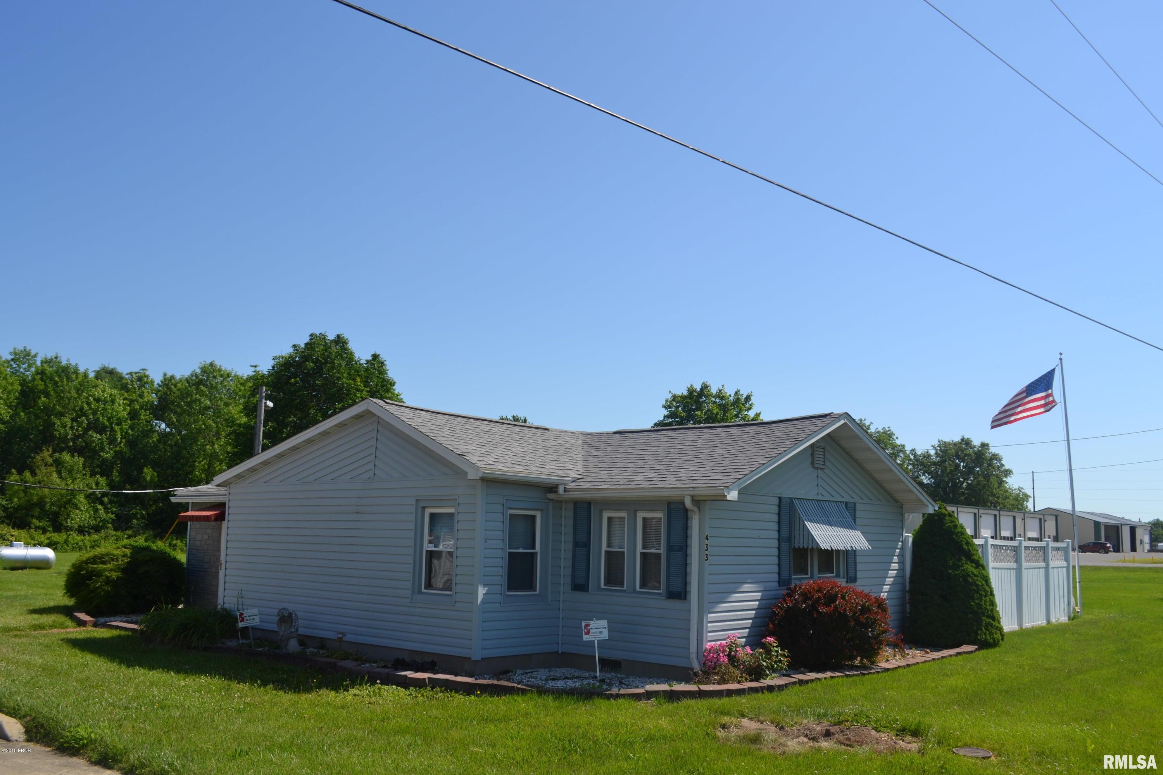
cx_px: 582
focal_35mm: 30
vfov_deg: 43.6
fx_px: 969
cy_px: 388
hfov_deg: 61.9
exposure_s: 1/320
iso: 100
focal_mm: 20
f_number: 8
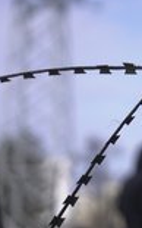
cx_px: 284
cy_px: 88
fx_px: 946
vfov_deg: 13.7
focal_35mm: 153
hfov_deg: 8.2
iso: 100
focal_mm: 58
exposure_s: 1/2500
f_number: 2.8
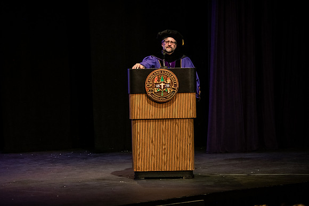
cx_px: 154
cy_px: 103
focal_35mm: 155
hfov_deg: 13.2
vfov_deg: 8.9
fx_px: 1331
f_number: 3.2
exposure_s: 1/200
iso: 3200
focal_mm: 155
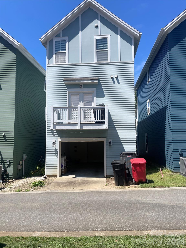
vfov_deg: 67.3
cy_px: 124
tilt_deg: +7.0
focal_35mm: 26
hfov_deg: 53.1
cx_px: 93
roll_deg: +0.7
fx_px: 186
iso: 32
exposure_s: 1/3300
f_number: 1.6
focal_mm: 4.2
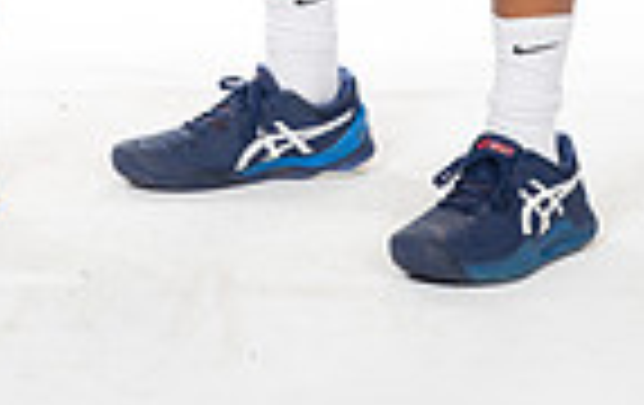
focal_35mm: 208
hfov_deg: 10.0
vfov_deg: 6.1
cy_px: -558
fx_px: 3658
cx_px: 113
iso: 800
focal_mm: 65
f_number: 7.1
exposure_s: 1/320
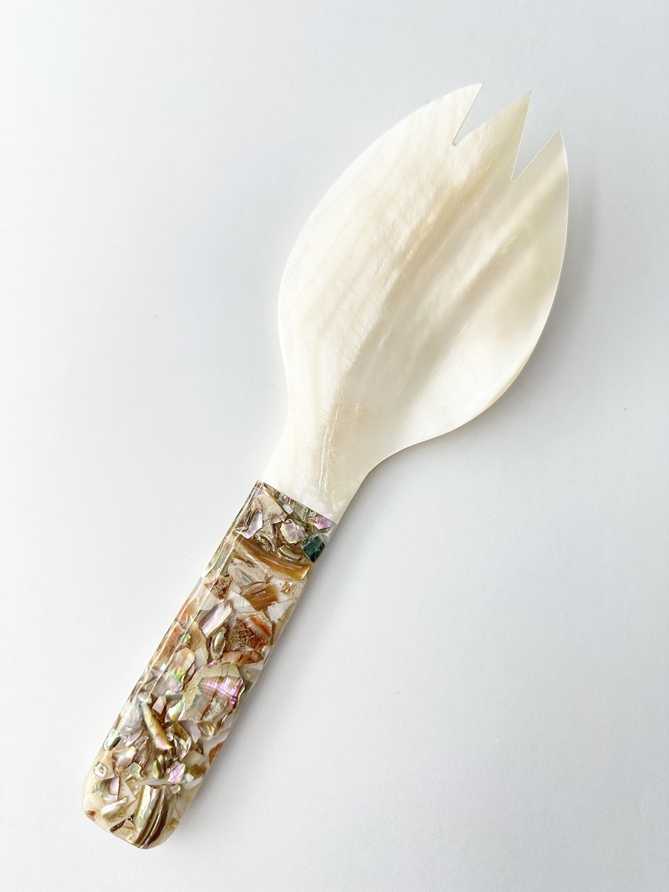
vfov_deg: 71.6
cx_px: 334
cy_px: 446
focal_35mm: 24
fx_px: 618
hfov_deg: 56.8
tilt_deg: -83.0
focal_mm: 6.86
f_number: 1.78
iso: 80
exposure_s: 1/406
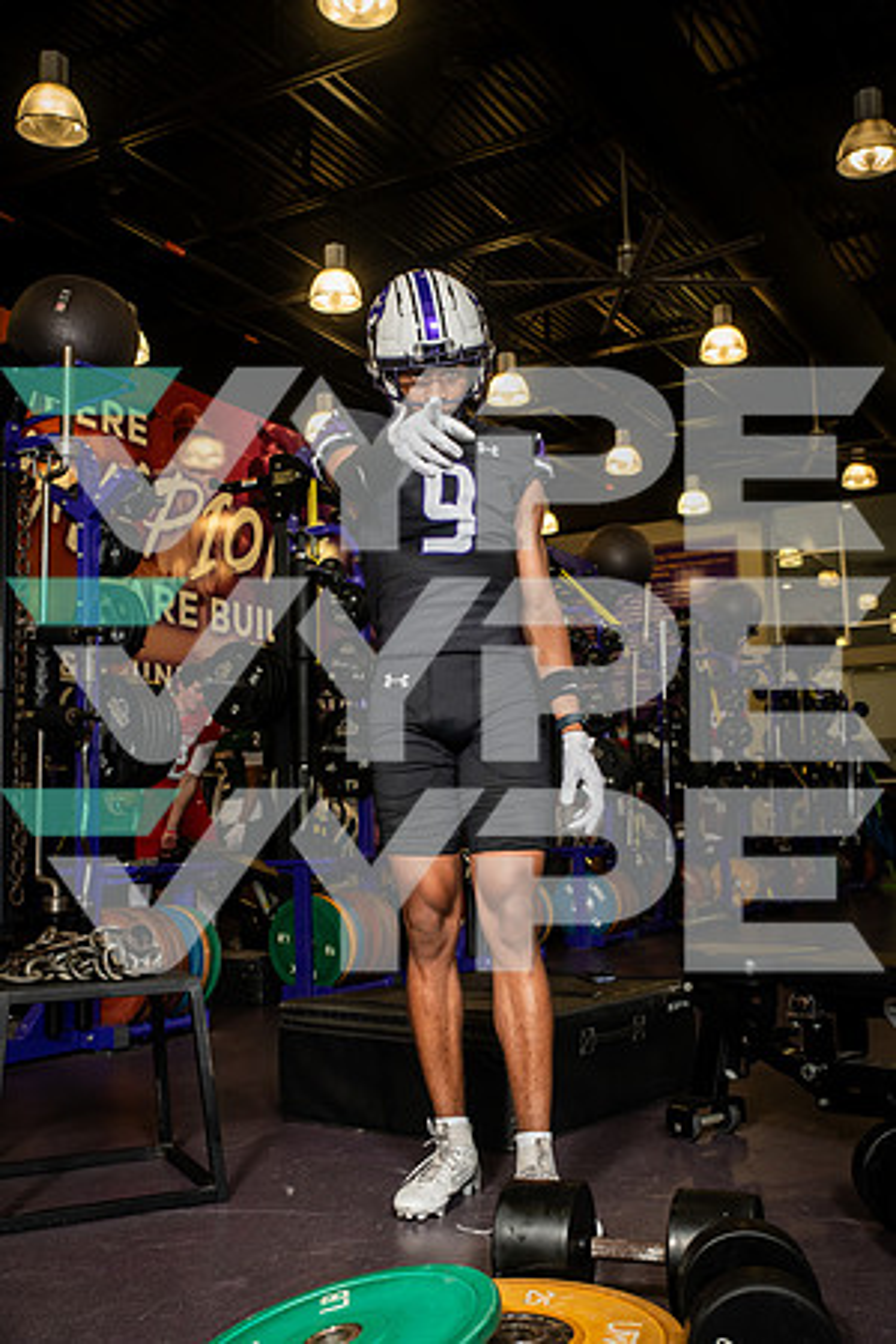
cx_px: 448
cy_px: 672
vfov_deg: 53.1
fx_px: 1344
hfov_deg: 36.9
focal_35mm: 36
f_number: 5.6
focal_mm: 36
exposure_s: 1/250
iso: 500
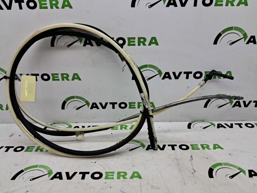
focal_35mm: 27
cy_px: 96
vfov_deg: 51.3
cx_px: 128
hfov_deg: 65.4
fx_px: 200
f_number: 1.8
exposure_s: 1/100
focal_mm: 4
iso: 50
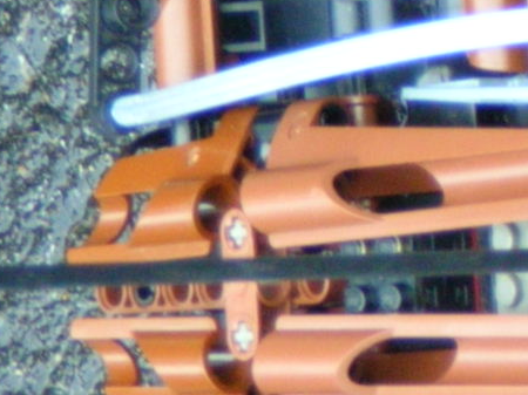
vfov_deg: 1.8
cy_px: 273
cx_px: 670
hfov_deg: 2.4
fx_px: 12790
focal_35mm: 839
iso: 114
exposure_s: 1/127
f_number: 3.8
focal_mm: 27.3
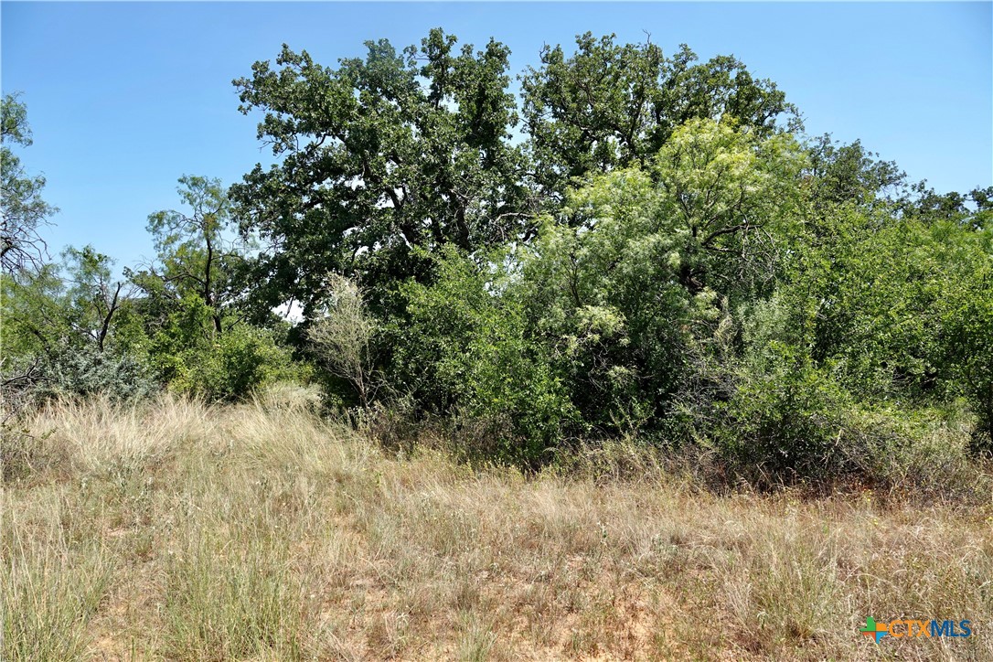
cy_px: 331
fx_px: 662
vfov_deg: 53.1
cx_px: 496
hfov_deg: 73.7
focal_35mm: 24
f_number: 4
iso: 100
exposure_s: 1/400
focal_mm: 8.8
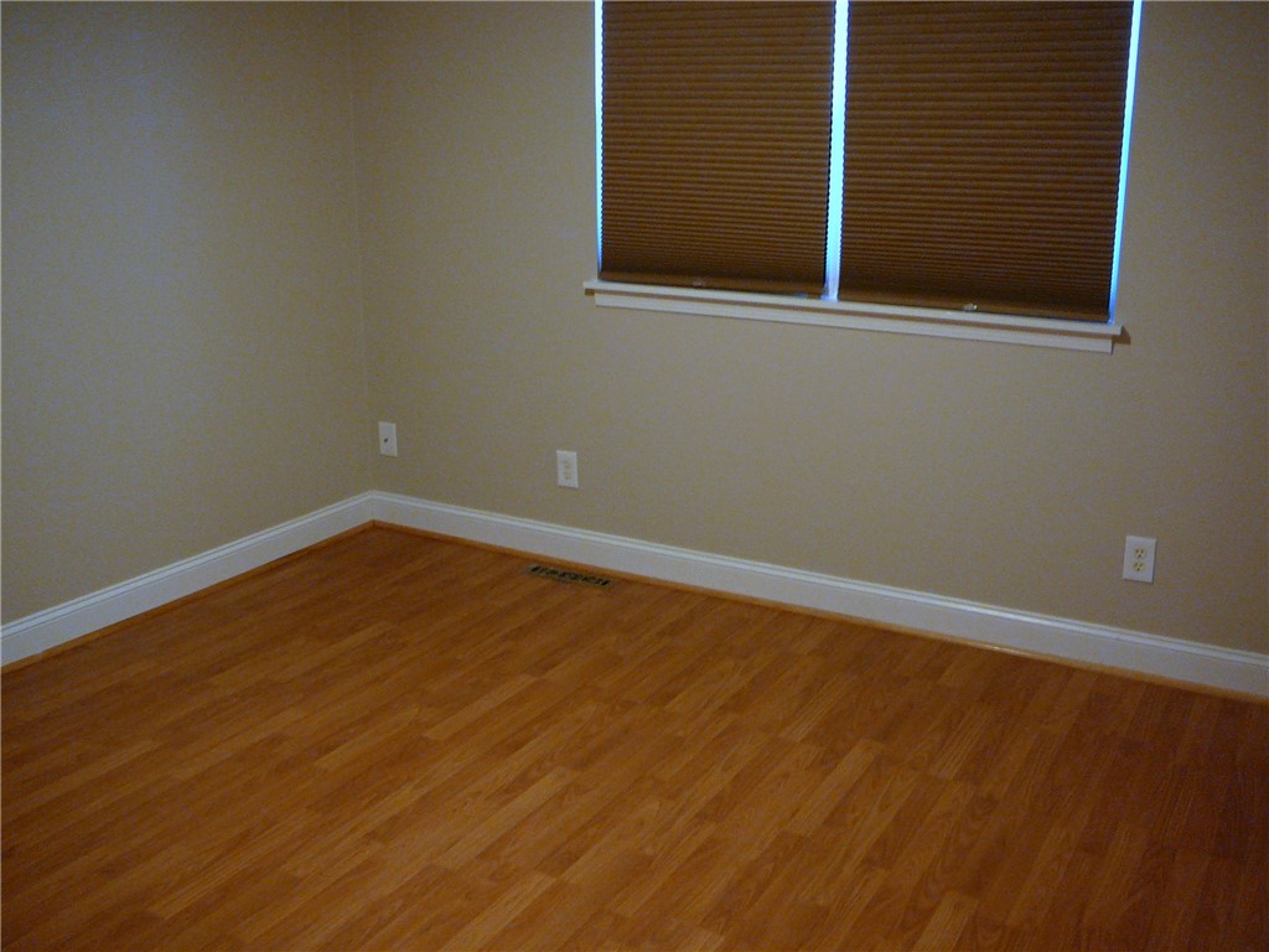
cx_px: 634
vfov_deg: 40.7
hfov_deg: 52.6
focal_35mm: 35
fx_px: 1283
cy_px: 476
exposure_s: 1/8
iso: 200
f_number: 2.8
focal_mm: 5.2
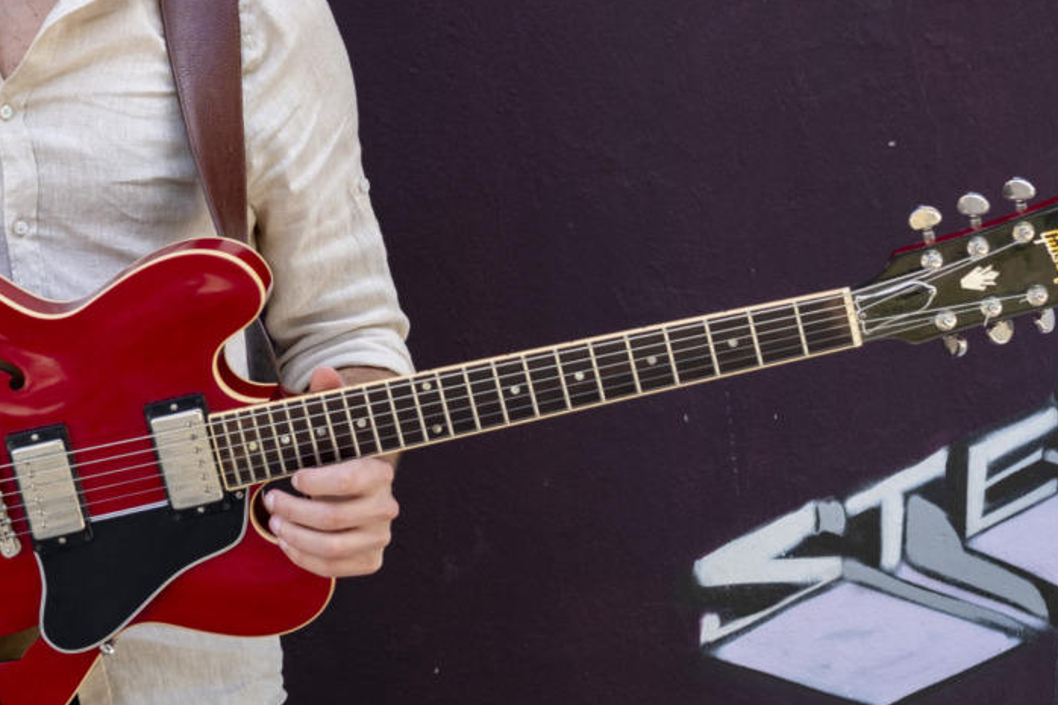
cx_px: 470
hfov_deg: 13.3
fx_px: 4525
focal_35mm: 154
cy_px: 166
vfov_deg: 8.9
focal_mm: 56
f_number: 3.2
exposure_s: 1/250
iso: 80
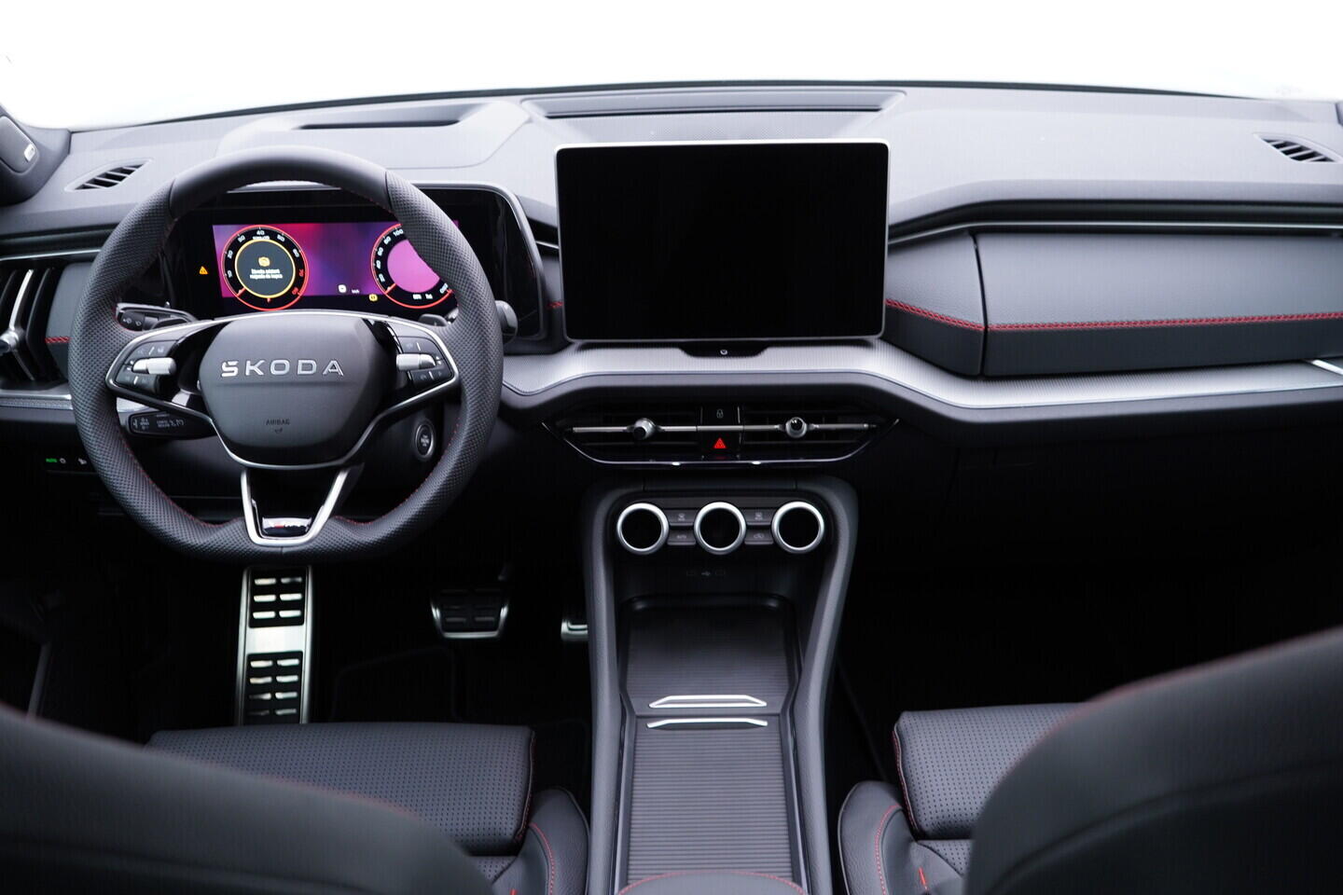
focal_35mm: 36
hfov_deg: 53.1
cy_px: 448
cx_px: 672
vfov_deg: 36.9
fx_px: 1343
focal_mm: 24
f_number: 2.8
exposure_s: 1/40
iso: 400
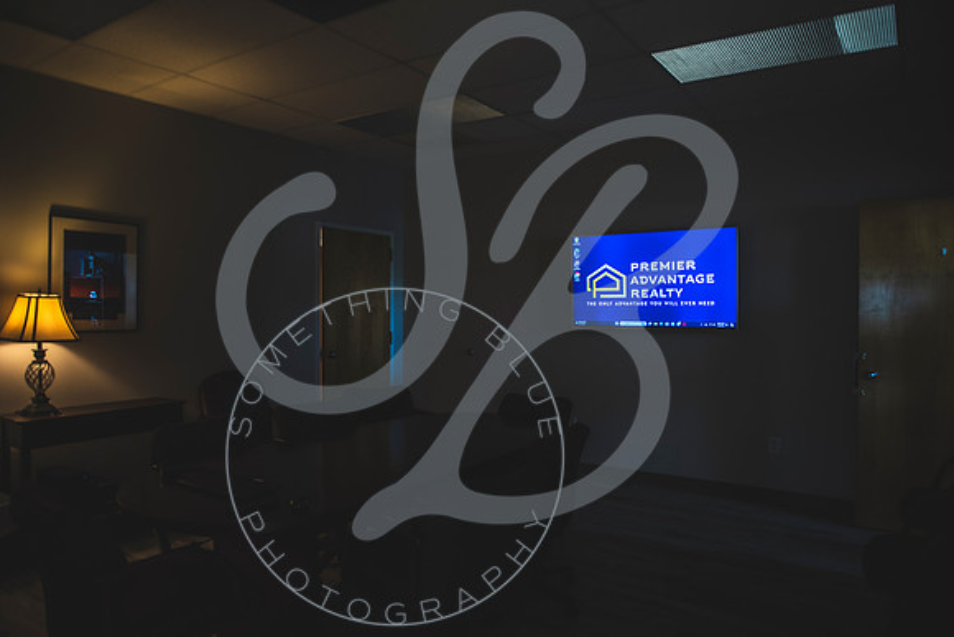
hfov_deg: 73.3
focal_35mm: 24
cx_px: 479
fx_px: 641
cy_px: 318
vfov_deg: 52.8
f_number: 2.8
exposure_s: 1/160
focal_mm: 24
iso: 1000
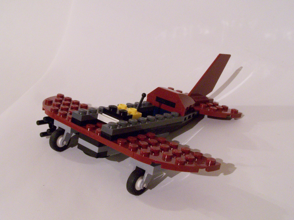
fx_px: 433
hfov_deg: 37.5
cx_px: 147
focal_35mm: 51
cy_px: 110
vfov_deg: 28.6
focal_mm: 8.5
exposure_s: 1/2
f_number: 8
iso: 400
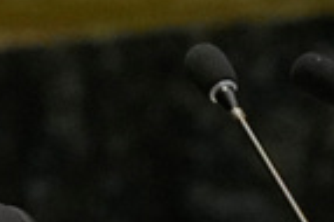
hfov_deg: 0.5
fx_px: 39784
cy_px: 439
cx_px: 187
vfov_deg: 0.3
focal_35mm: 4293
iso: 3200
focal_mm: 400
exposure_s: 1/400
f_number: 2.8
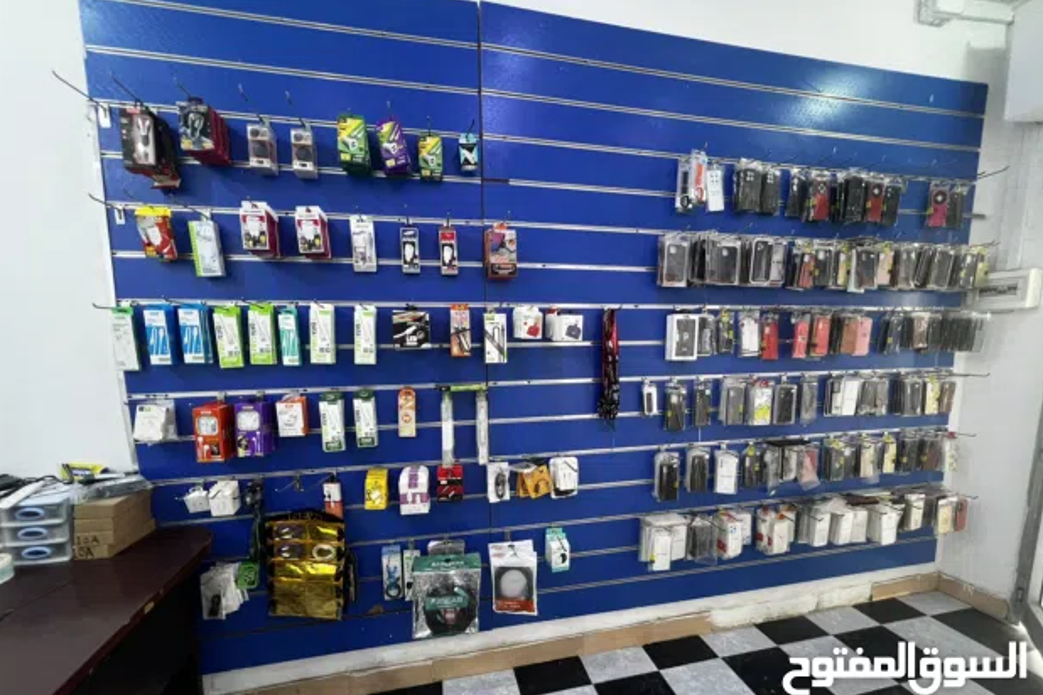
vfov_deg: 80.7
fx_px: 406
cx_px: 528
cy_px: 398
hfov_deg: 104.2
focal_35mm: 14
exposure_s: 1/65
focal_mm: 1.57
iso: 250
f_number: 1.8
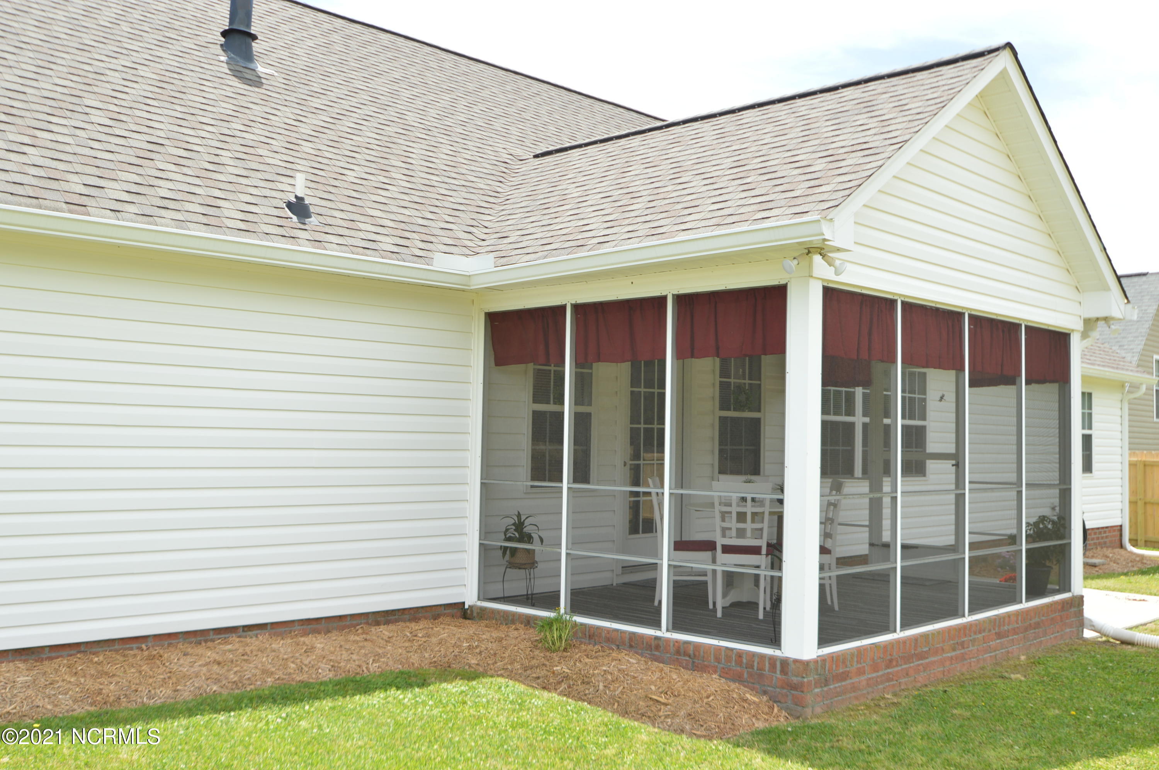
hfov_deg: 53.2
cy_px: 385
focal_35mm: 36
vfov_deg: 36.8
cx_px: 580
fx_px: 1158
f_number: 5.6
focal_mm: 24
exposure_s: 1/200
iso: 100
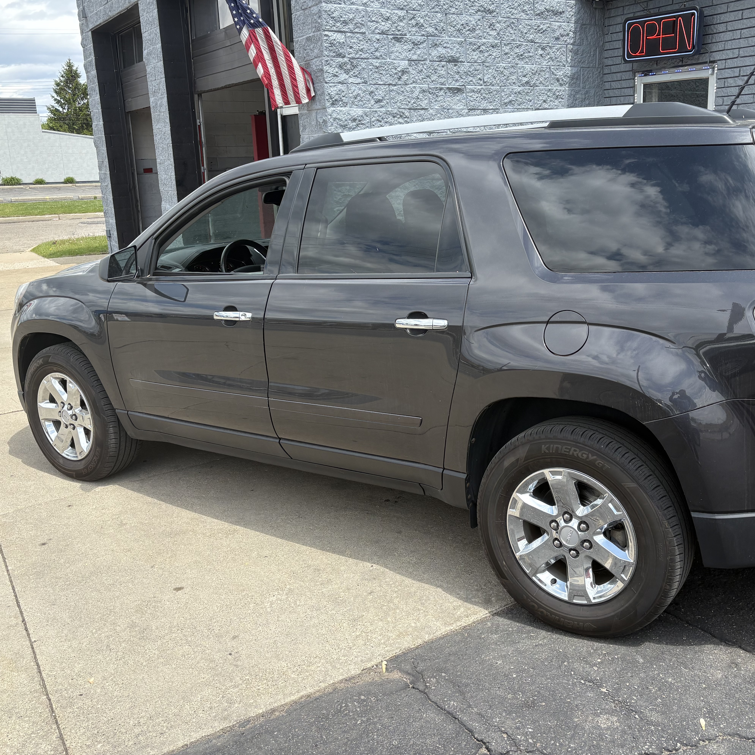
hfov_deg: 49.4
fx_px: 814
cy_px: 349
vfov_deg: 49.7
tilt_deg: -11.6
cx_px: 457
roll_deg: +2.0
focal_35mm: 33
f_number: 1.6
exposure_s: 1/1751
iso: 50
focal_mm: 5.96
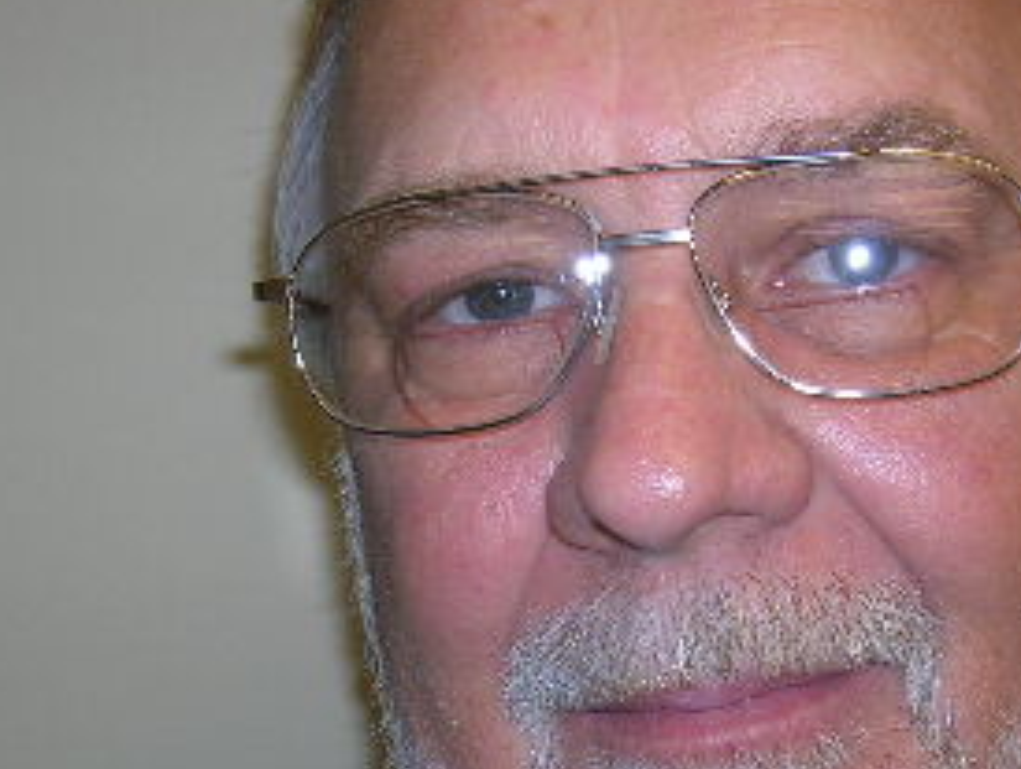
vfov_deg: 18.7
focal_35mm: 79
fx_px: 2333
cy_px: 513
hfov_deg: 24.6
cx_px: 601
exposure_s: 1/60.1
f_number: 2.9
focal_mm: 5.7
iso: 50
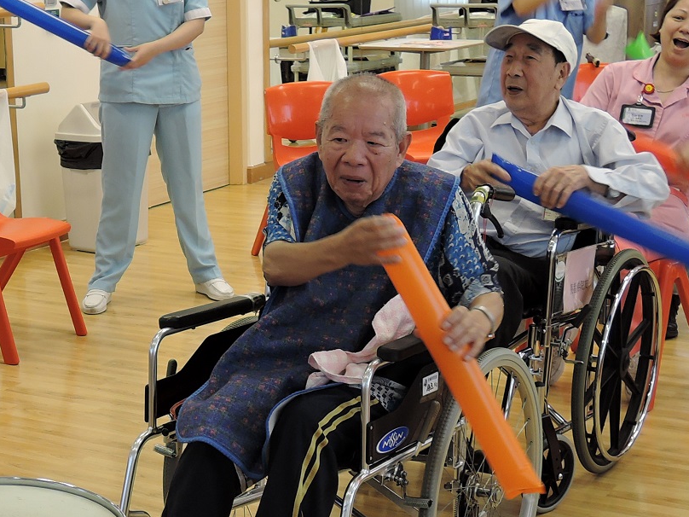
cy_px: 384
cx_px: 124
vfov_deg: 18.8
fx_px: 1553
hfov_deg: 24.6
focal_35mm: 78
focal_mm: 7.5
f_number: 3.2
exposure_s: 1/30
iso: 140
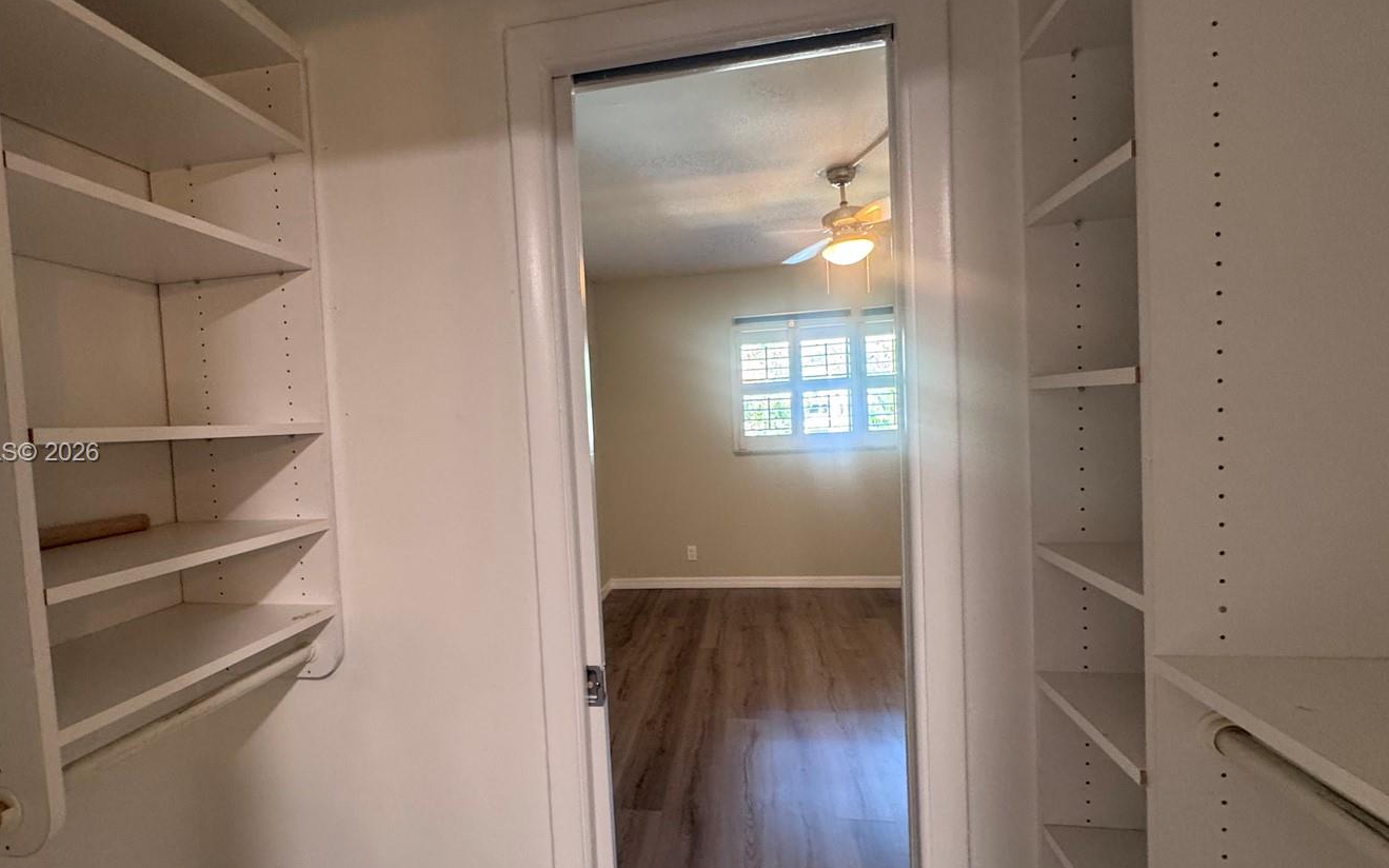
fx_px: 681
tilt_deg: -1.3
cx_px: 614
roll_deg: +4.0
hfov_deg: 90.7
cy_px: 454
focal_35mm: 18
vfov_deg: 64.9
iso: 320
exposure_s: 1/60
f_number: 2.2
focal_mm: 2.22
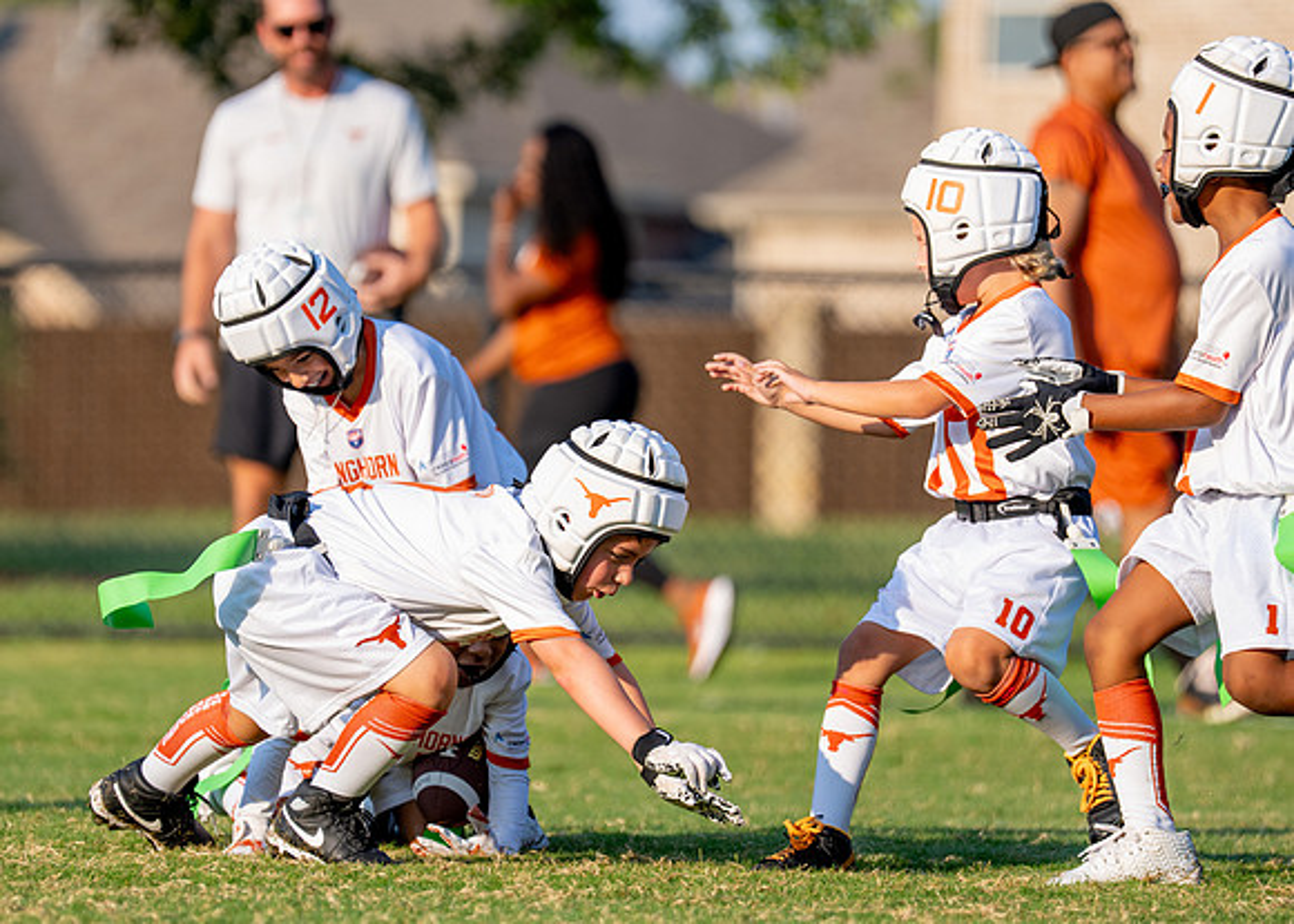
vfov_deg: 4.8
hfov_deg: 6.7
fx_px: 10990
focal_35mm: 299
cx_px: 495
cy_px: 496
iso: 200
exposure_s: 1/2000
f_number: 2.8
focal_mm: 194
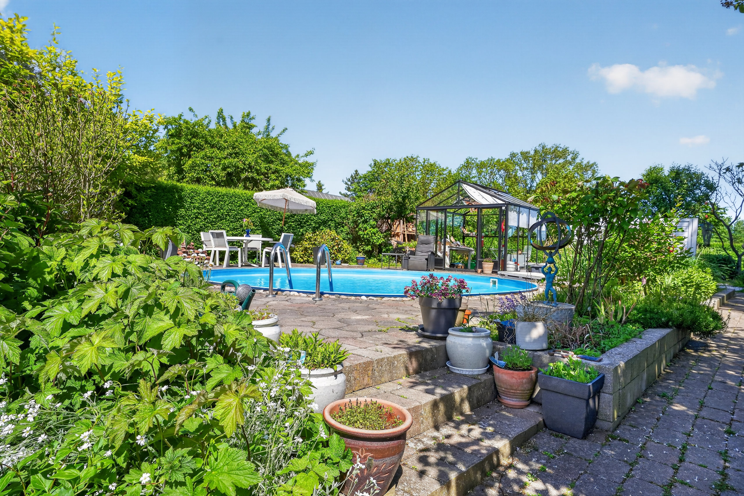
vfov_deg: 59.5
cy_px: 248
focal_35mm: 21
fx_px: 434
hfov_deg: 81.2
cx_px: 372
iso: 400
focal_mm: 21
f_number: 8
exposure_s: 1/125
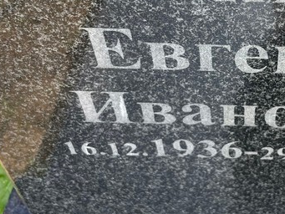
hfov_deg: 30.5
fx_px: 502
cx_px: 247
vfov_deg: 23.9
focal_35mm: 61
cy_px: 62
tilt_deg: -48.4
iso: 32
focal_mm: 4.2
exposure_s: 1/433
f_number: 1.6
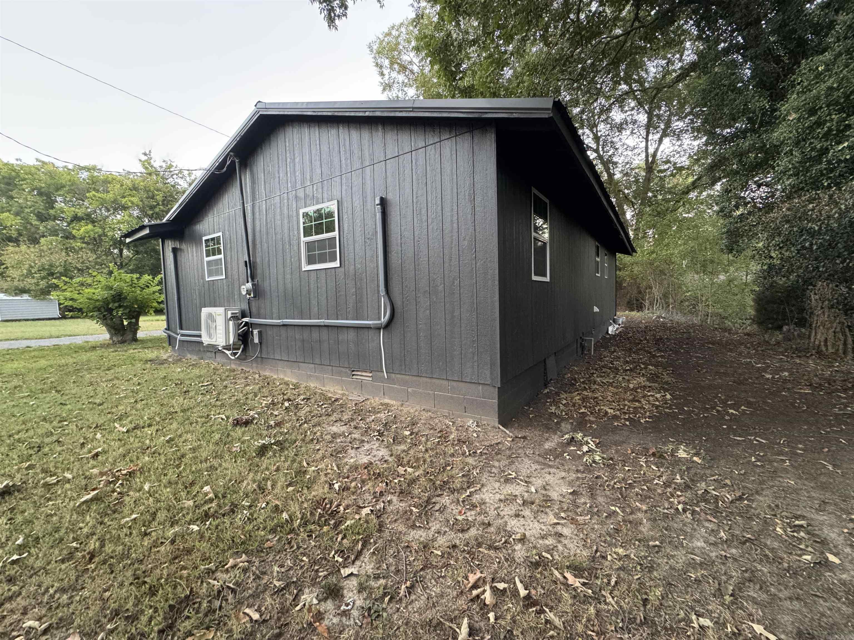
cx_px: 427
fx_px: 345
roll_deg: +1.8
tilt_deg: -3.9
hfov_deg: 102.1
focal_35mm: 14
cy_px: 320
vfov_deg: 85.7
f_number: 2.2
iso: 640
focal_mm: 2.22
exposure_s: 1/60
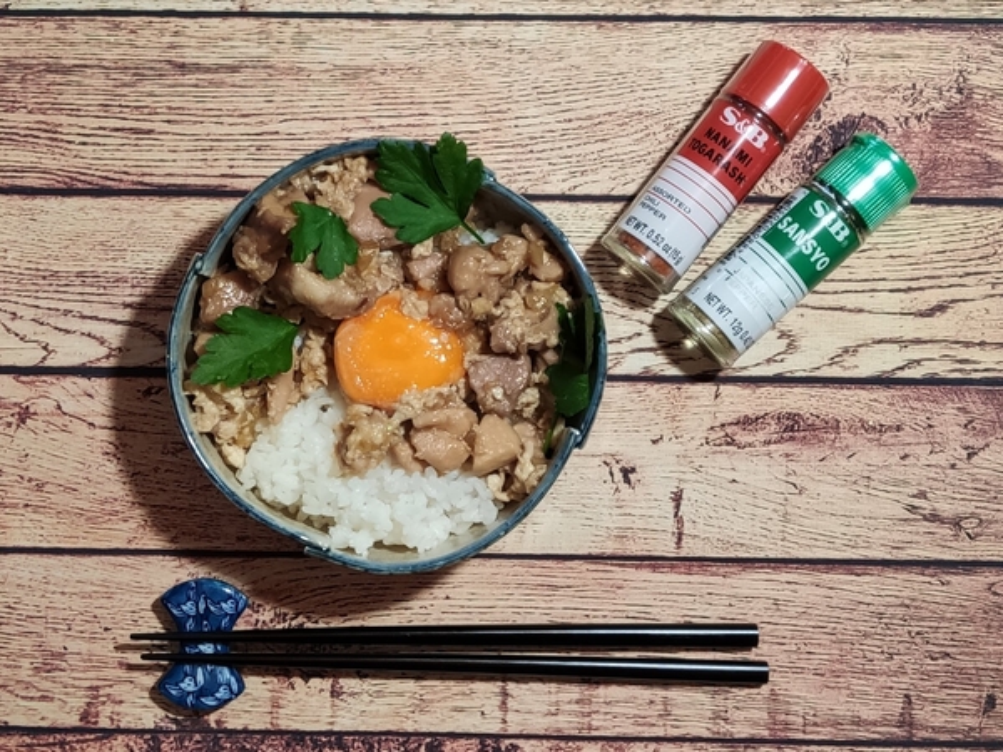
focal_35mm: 26
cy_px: 376
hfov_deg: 67.3
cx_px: 502
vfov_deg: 53.1
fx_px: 753
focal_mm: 4.75
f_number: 1.75
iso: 996
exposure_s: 1/100
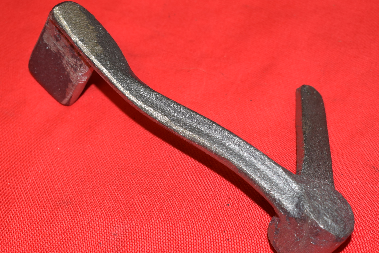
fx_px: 725
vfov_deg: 19.8
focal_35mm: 69
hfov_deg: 29.3
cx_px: 182
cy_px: 160
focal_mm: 29
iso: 160
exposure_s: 1/40
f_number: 5.6
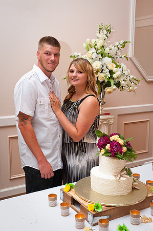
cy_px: 116
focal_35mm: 45
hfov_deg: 29.8
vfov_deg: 43.6
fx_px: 288
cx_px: 76
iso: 3200
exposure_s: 1/160
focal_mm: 45
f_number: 5.6
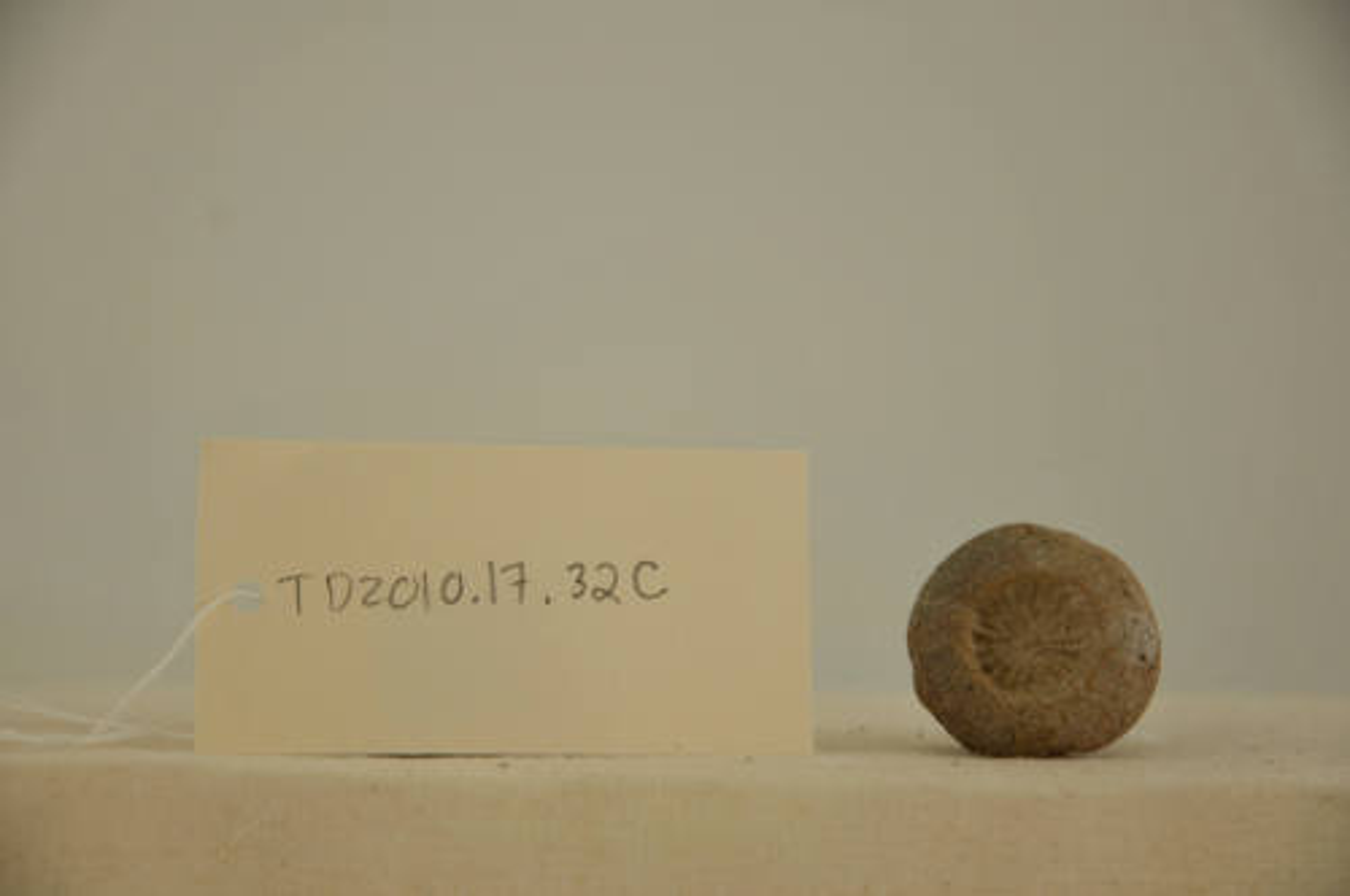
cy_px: 448
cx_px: 675
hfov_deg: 18.9
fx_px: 4045
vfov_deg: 12.6
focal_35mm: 108
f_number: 5.6
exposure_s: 1/60
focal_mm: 72
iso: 200
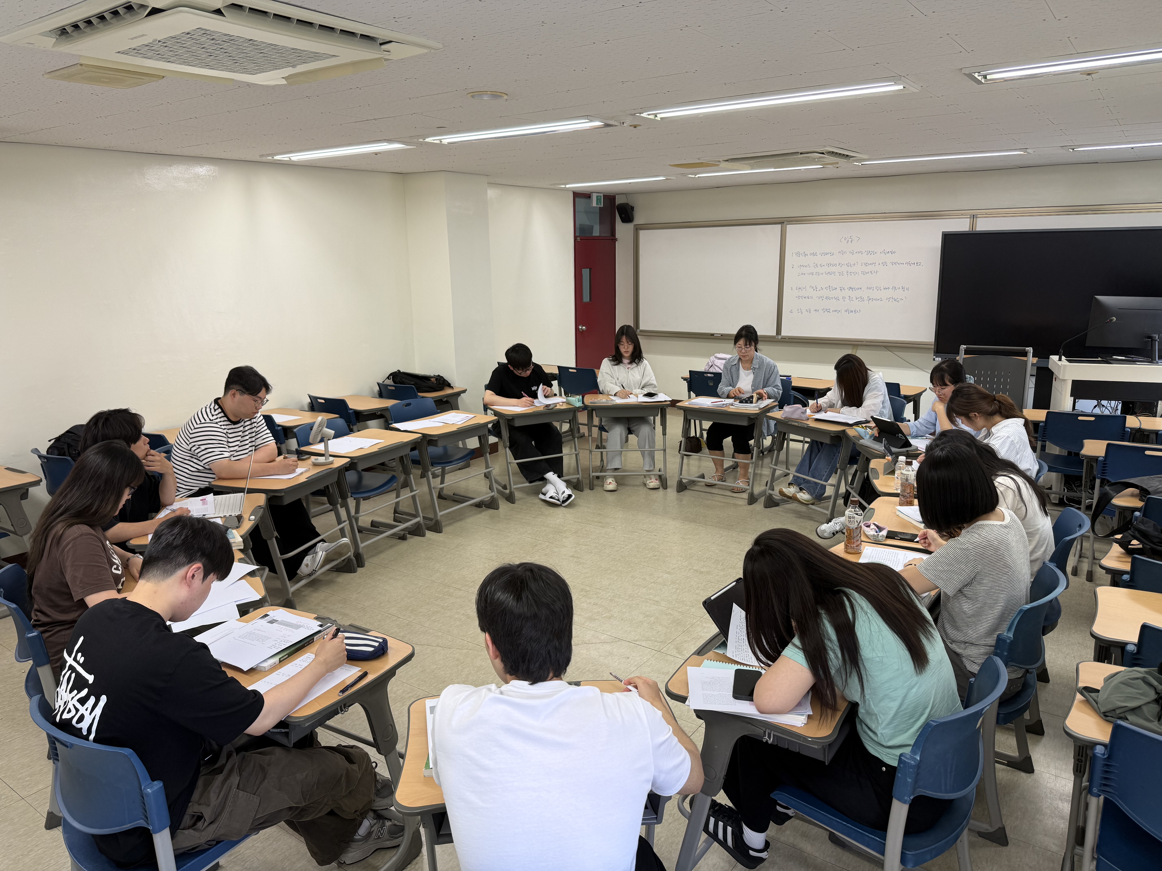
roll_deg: +0.7
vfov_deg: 56.8
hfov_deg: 71.6
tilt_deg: -12.6
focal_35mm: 24
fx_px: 806
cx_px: 581
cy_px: 436
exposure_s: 1/120
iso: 80
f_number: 1.78
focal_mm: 6.76
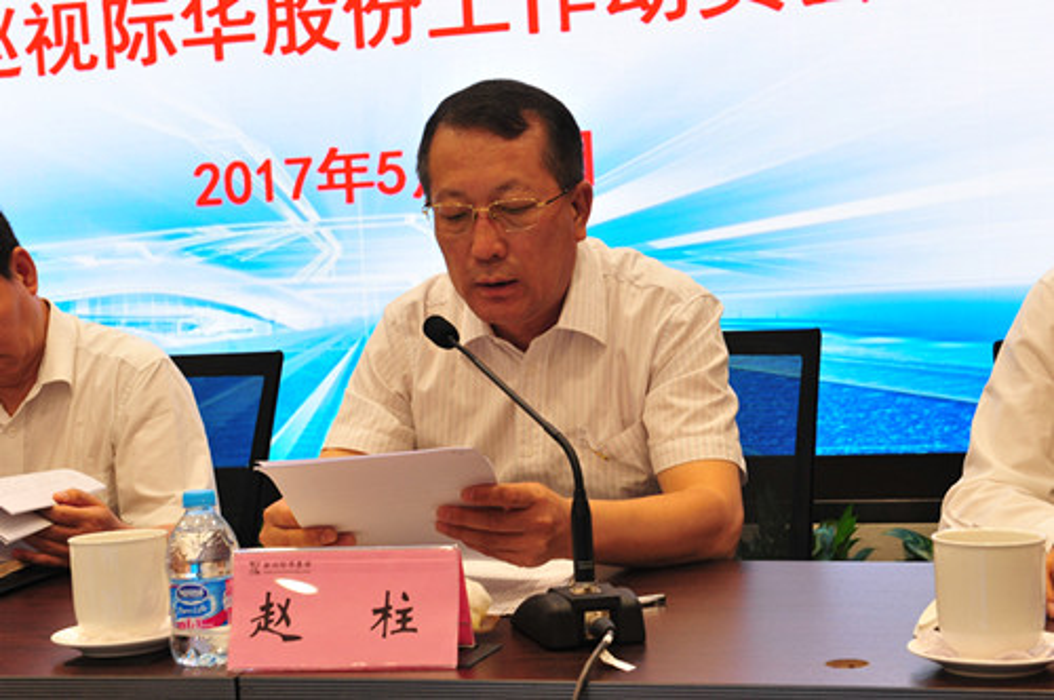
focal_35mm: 62
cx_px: 527
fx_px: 1813
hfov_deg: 32.4
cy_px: 350
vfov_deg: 21.9
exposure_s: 1/50
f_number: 14
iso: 2000
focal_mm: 62
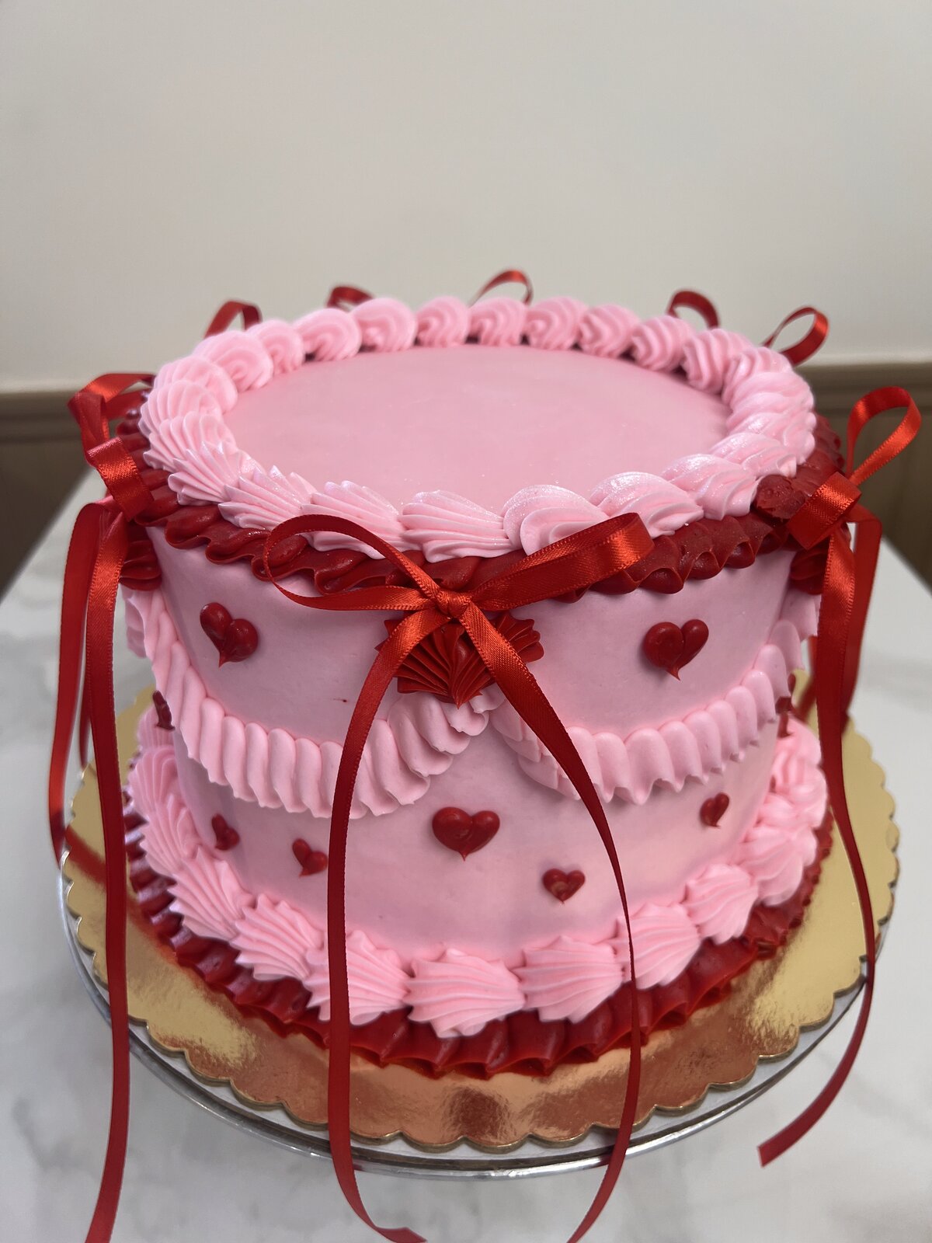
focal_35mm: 26
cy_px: 622
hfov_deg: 53.1
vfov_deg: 67.3
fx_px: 933
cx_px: 466
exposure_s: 1/60
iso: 80
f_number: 1.5
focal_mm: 5.7
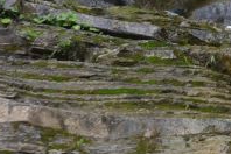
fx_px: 1309
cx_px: 503
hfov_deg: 9.3
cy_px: -45
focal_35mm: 204
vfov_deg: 6.7
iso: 500
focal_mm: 31
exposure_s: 1/160
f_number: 4.5
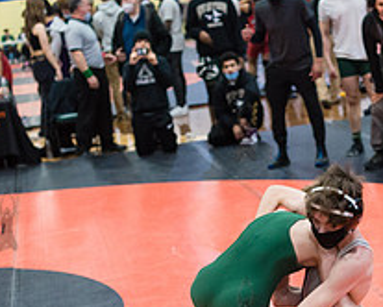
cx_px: 244
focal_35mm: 92
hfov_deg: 20.7
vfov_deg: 16.4
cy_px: 308
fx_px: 1044
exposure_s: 1/400
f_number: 3.5
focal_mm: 35
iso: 4000
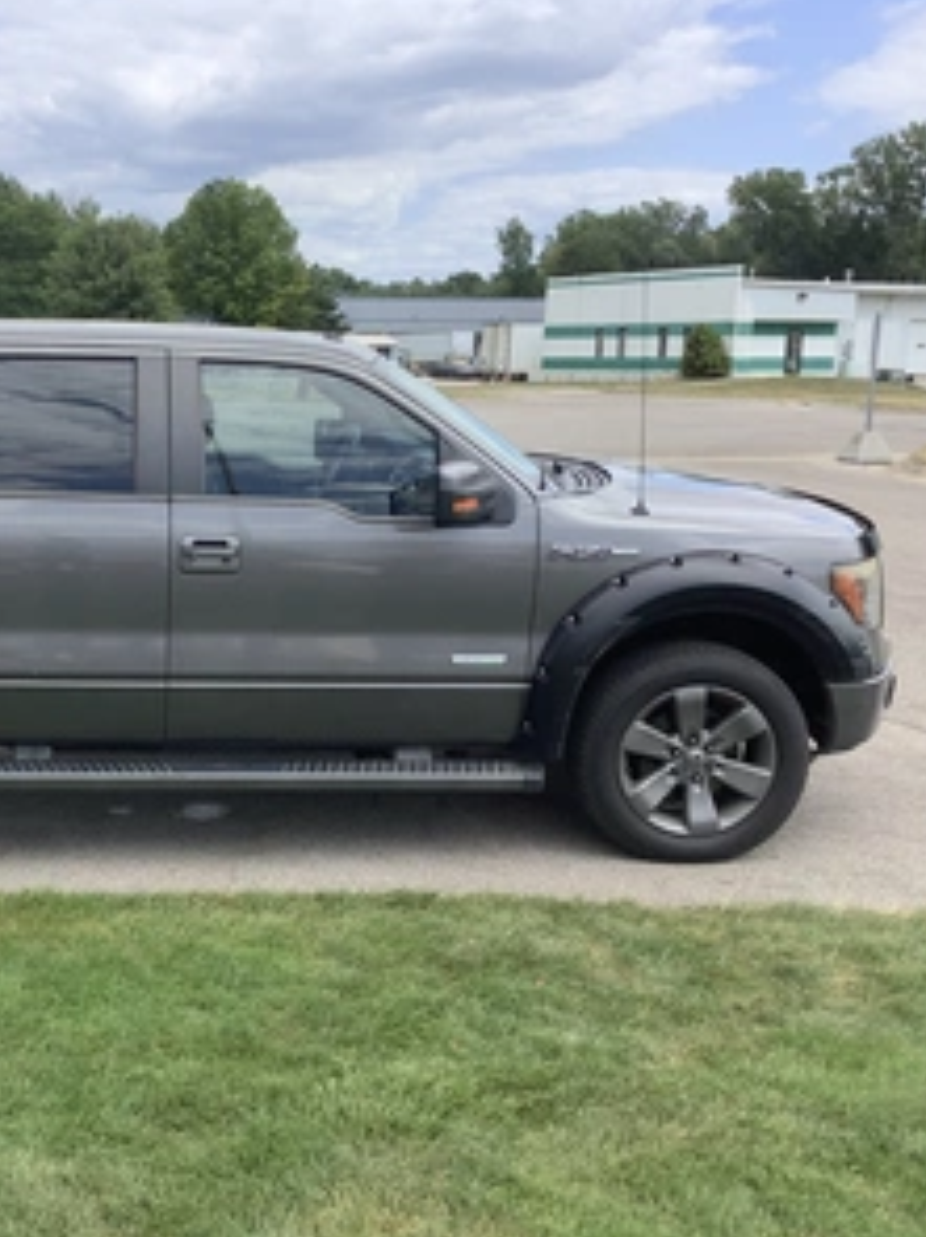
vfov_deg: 44.8
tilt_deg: -9.1
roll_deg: +0.0
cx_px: 117
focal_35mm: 42
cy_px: 616
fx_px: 1499
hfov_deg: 32.8
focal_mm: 3.3
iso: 25
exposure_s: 1/831
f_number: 2.4
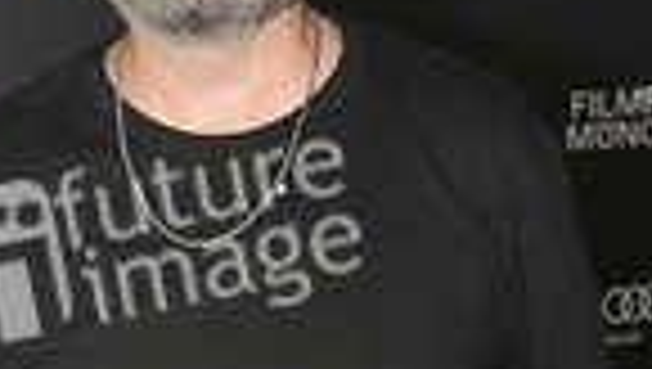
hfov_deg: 22.4
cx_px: 261
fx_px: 1645
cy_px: 472
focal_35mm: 95
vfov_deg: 12.4
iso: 1000
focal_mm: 33
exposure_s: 1/200
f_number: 5.6
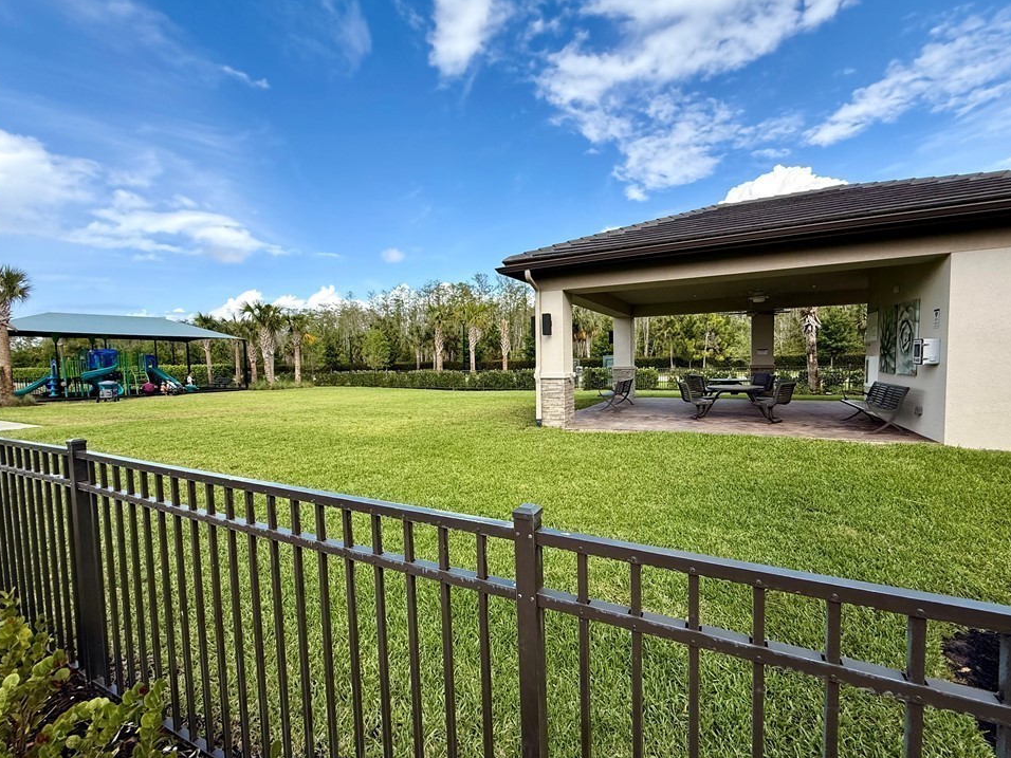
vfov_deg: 81.7
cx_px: 527
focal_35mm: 15
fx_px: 438
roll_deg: +1.5
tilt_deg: -2.4
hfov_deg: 98.1
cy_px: 387
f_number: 2.2
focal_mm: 2.22
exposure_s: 1/1312
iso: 64
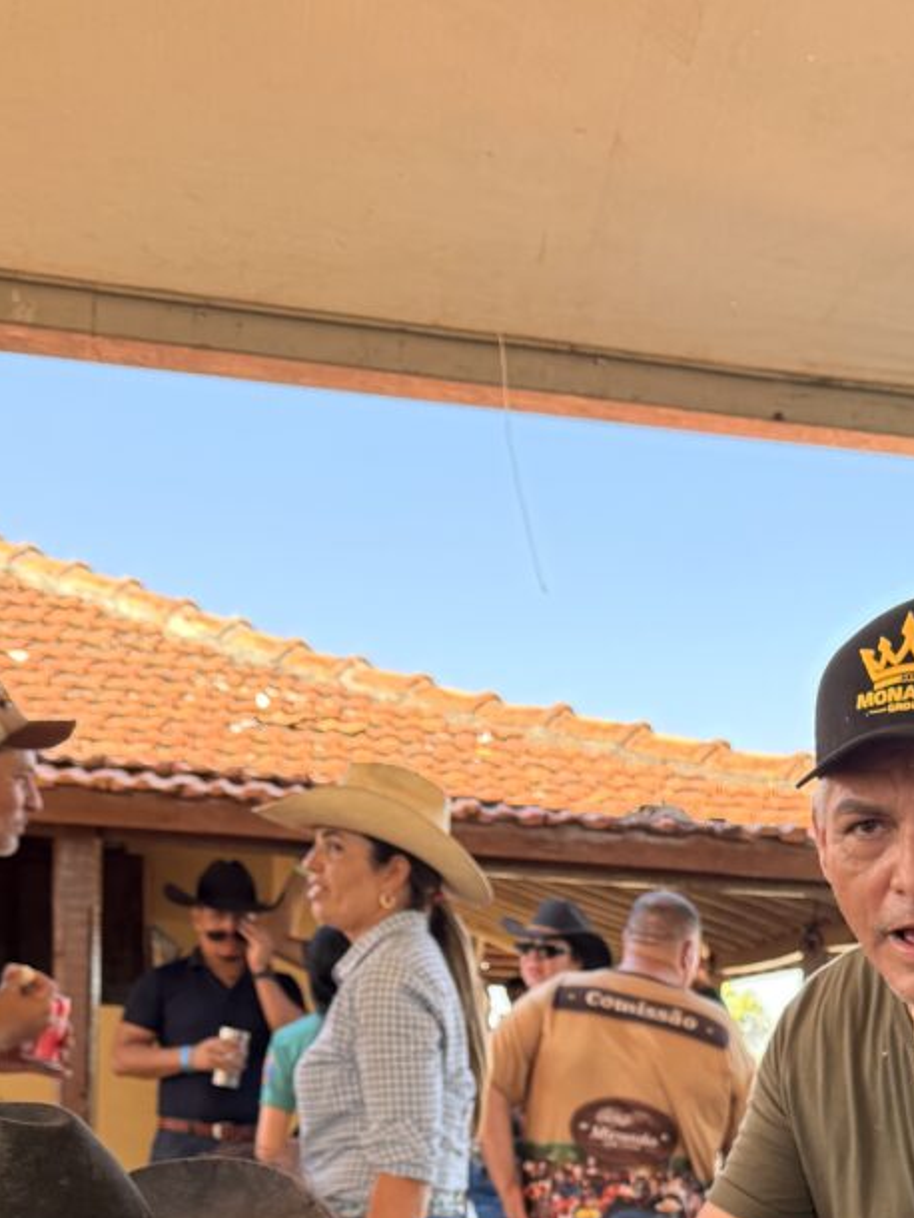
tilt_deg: -5.3
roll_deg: -2.4
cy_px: 1292
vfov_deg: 31.1
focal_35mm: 56
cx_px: 710
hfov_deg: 25.7
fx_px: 1970
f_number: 1.78
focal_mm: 6.76
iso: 100
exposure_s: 1/246
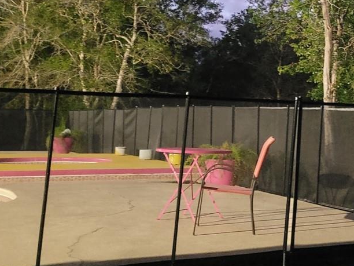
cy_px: 65
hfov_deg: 26.6
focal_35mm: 68
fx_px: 695
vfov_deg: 21.4
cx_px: 374
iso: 1600
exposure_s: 1/10
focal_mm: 5.4
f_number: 1.8
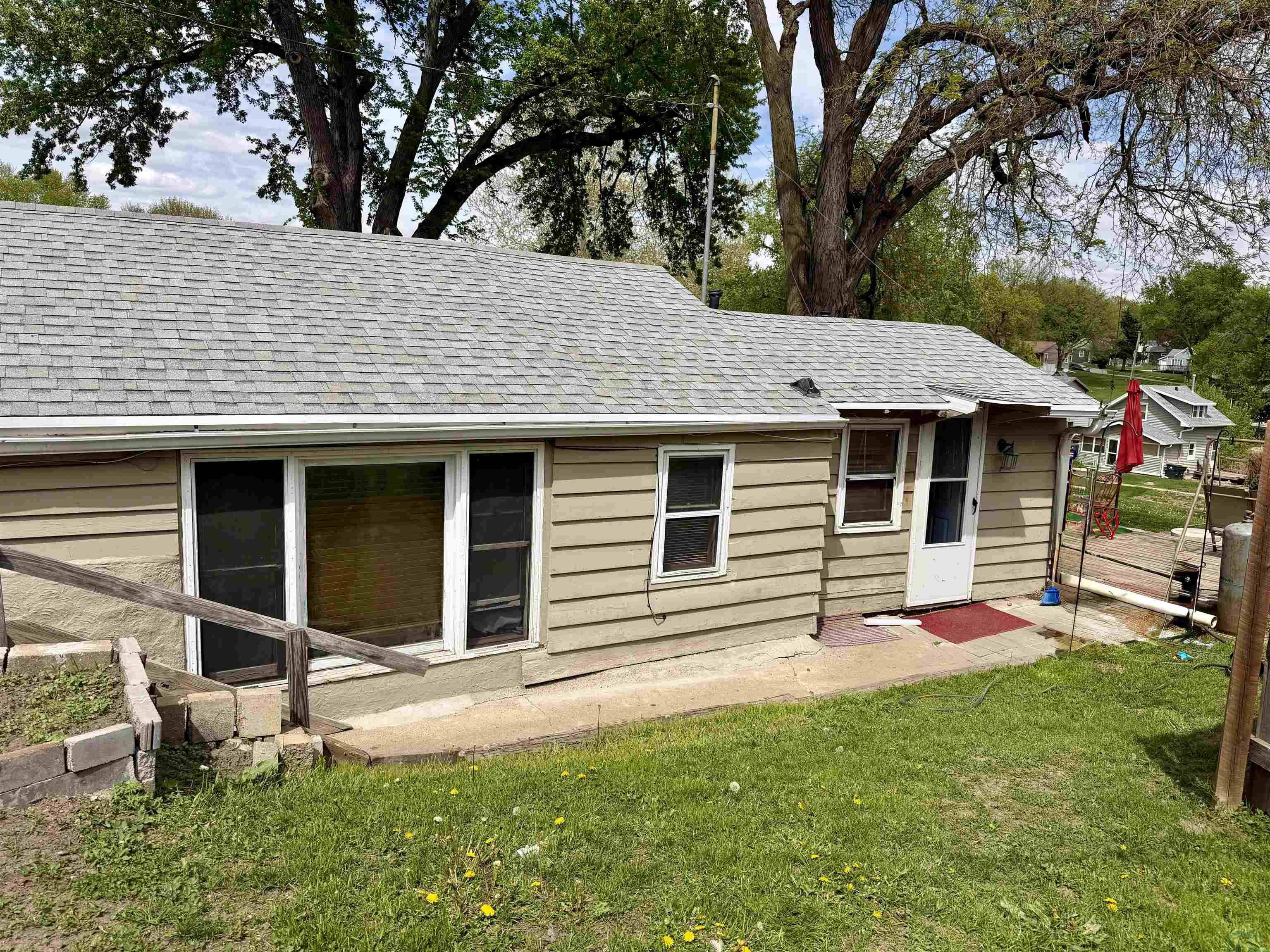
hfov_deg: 71.6
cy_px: 476
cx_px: 635
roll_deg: -2.1
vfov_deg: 56.8
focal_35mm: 24
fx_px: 881
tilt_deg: -8.4
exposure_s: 1/6173
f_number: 1.78
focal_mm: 6.76
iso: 80
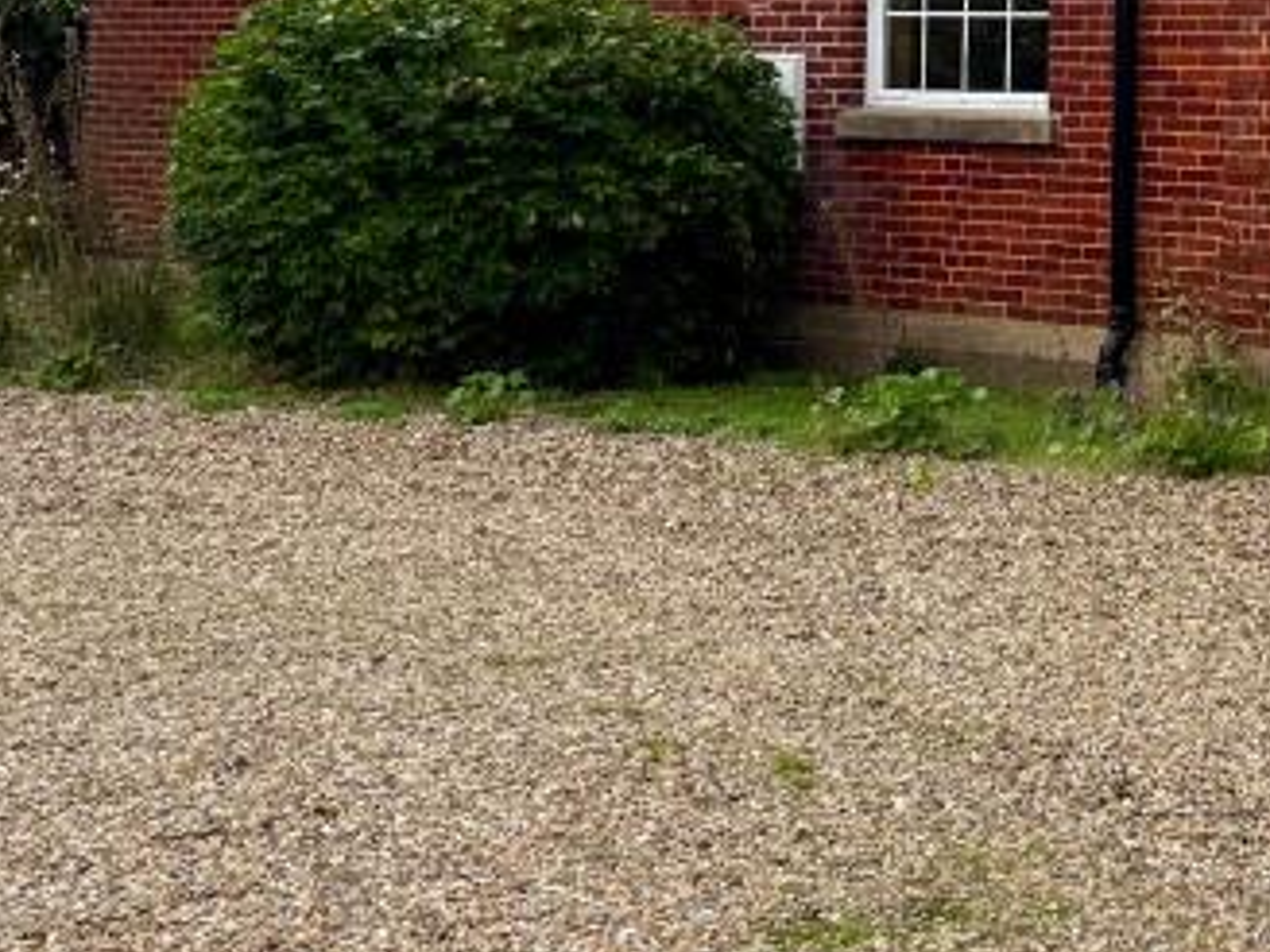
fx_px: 2752
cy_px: -170
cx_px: 1518
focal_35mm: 75
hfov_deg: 23.7
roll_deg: -0.3
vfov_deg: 18.7
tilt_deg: +4.9
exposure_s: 1/4673
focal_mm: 6.76
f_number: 1.78
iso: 100
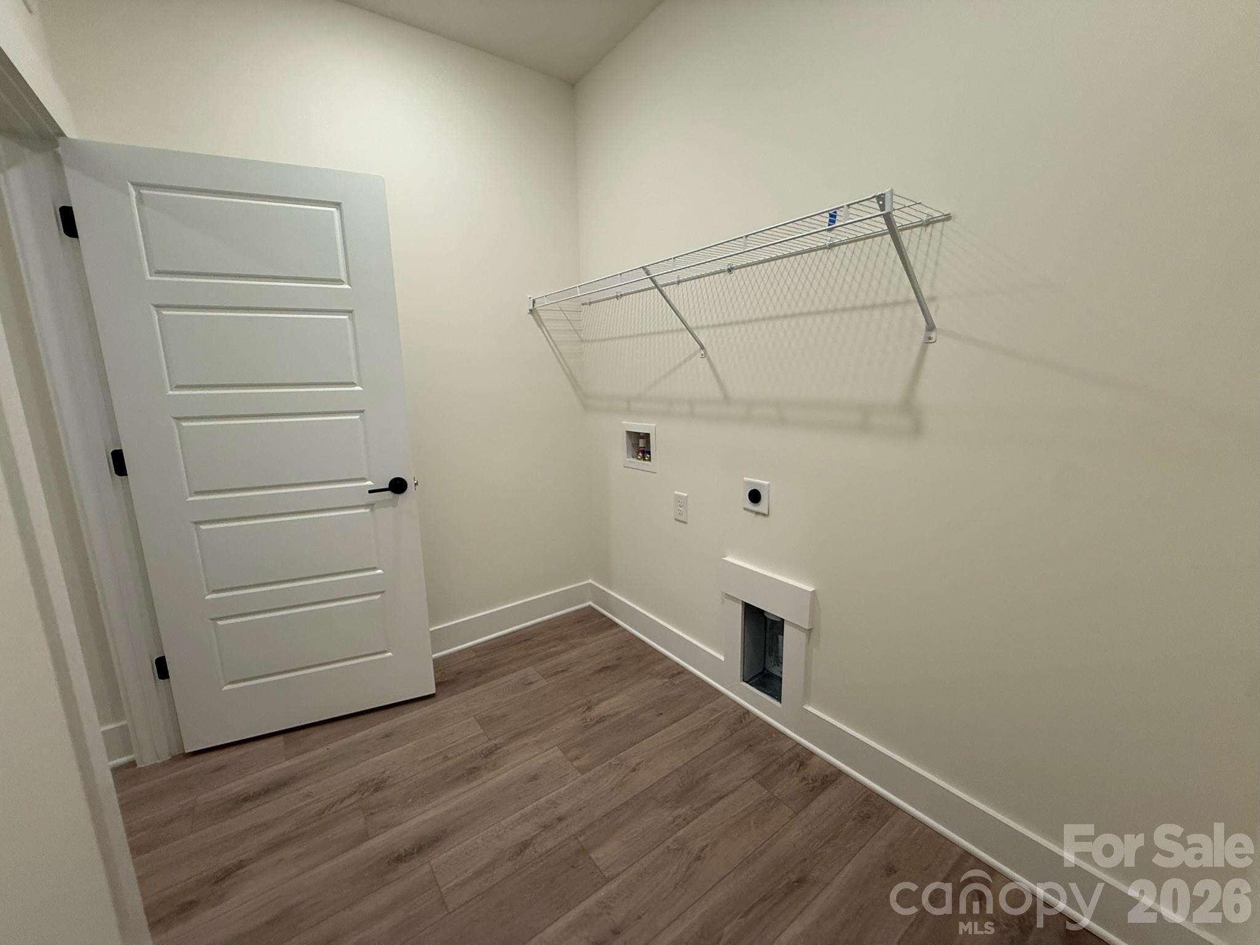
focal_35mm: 14
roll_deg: +0.0
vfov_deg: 85.7
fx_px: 510
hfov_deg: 102.1
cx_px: 630
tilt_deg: -11.5
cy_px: 472
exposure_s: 1/120
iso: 200
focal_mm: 2.22
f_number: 2.2
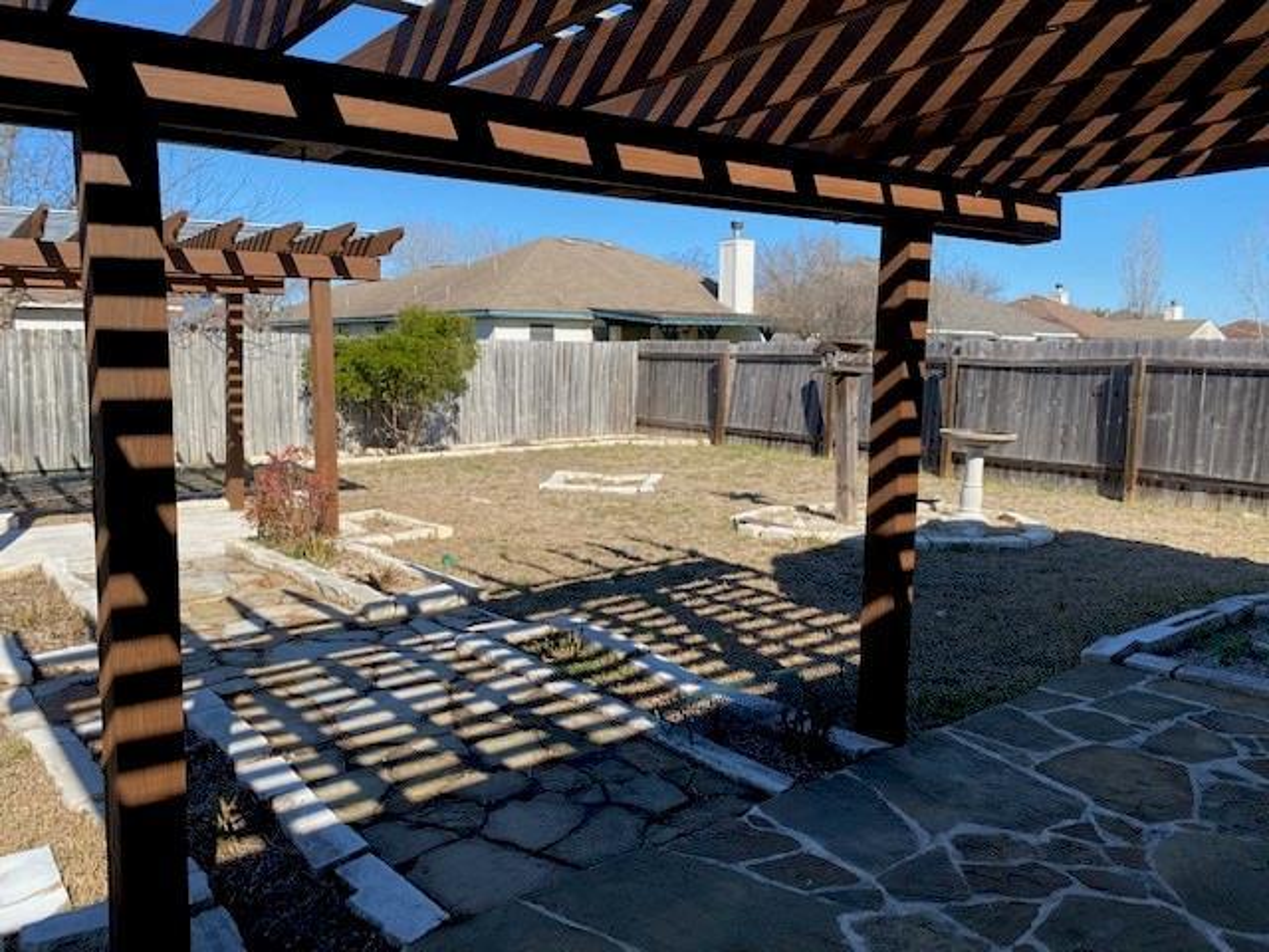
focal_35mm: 26
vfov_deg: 53.1
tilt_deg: -7.3
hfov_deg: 67.3
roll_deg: +0.1
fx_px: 953
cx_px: 634
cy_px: 476
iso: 32
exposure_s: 1/2146
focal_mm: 4.25
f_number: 1.8
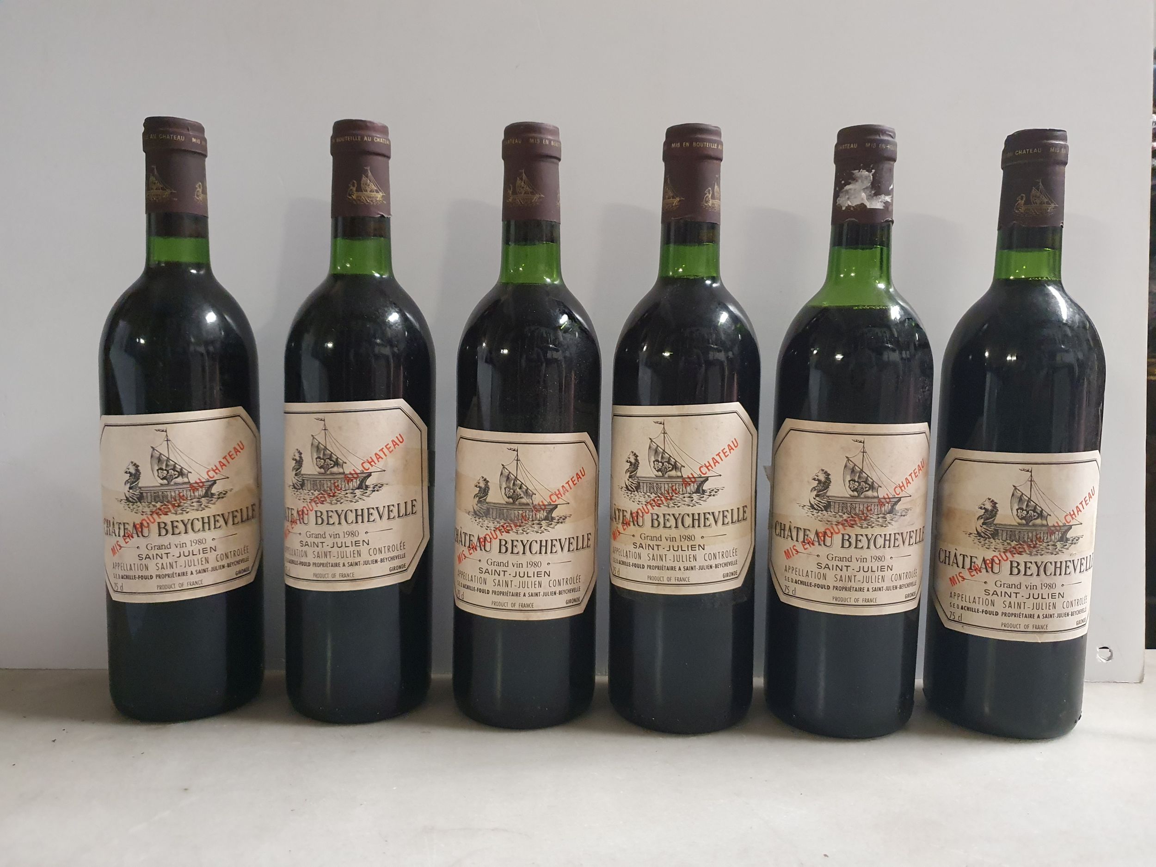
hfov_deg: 67.3
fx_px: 868
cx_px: 578
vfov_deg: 53.1
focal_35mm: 26
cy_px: 434
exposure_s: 1/50
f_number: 1.5
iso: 500
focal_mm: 4.32
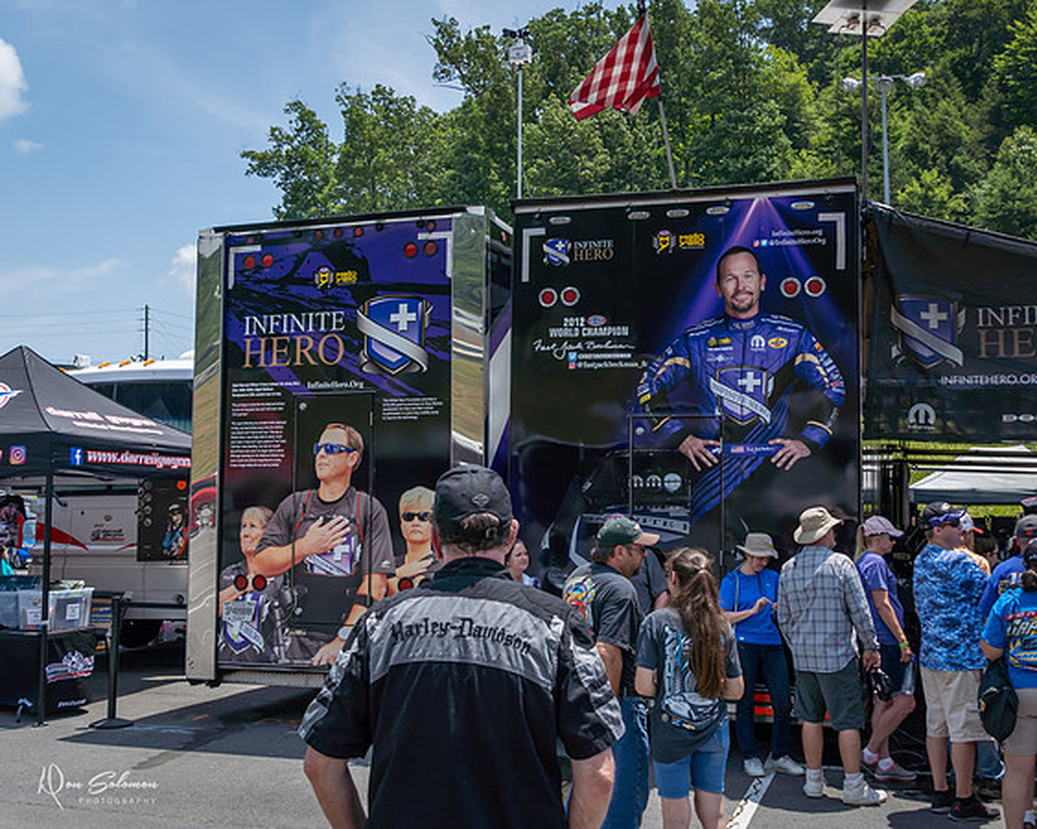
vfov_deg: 38.3
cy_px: 394
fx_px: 1192
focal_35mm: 39
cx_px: 559
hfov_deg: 47.0
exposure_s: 1/2500
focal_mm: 18
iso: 100
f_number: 4.5
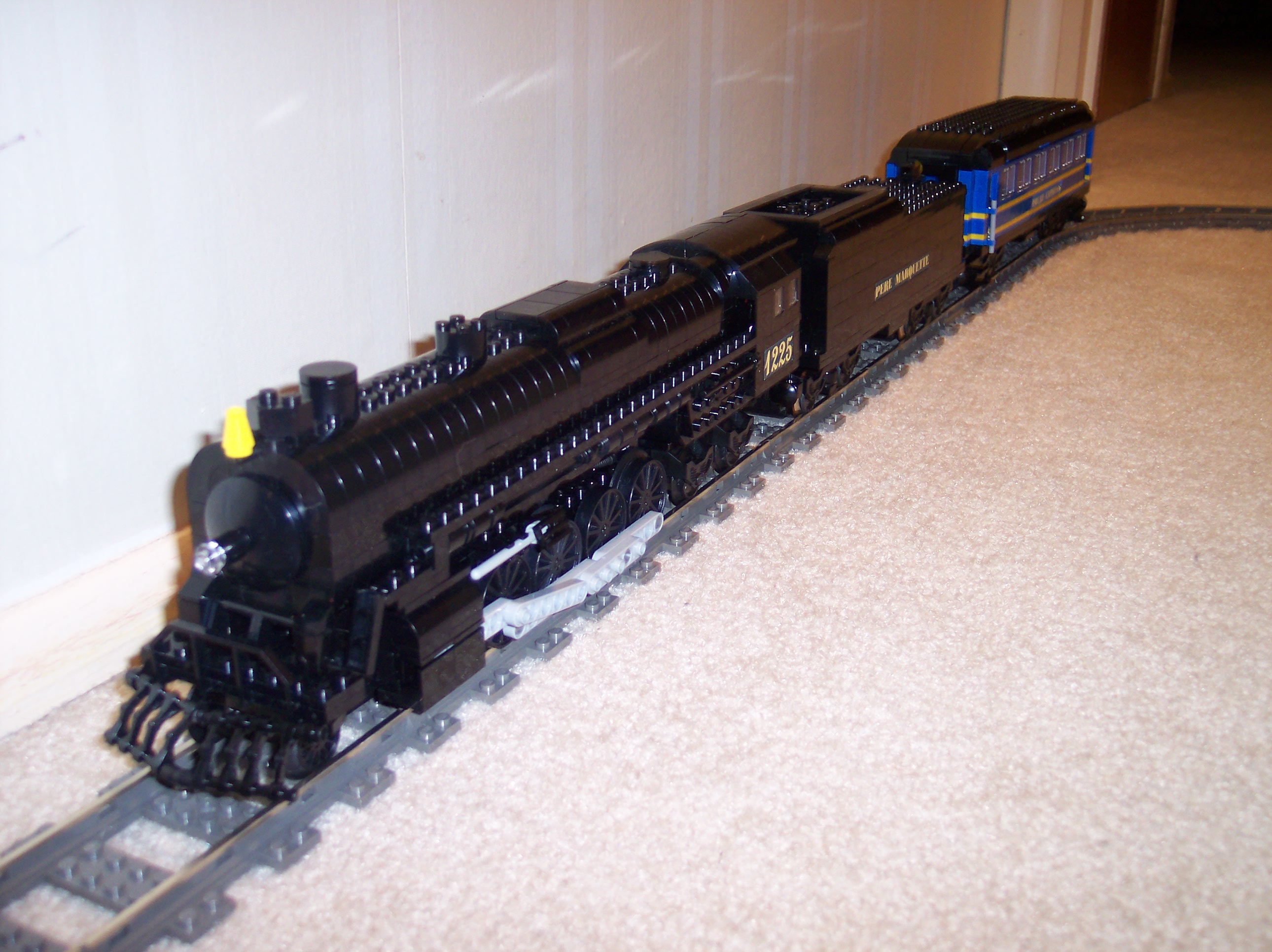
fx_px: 1396
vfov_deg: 37.7
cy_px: 476
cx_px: 636
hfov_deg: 49.0
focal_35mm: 38
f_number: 2.8
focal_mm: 8
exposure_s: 1/30
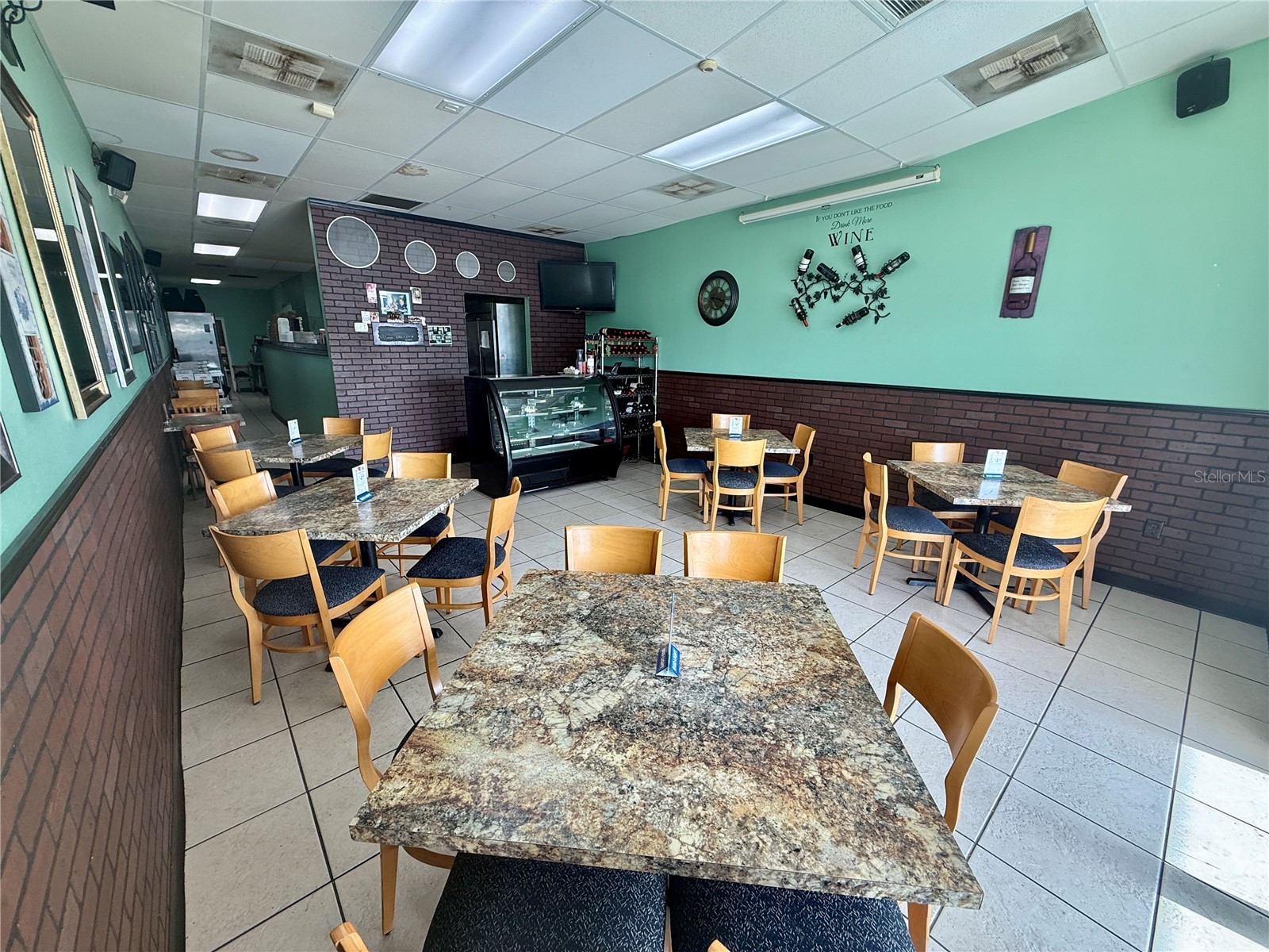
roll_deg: +0.9
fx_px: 513
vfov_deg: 85.7
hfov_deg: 102.1
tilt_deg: -15.0
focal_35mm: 14
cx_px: 634
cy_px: 476
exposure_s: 1/120
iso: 80
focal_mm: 2.22
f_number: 2.2
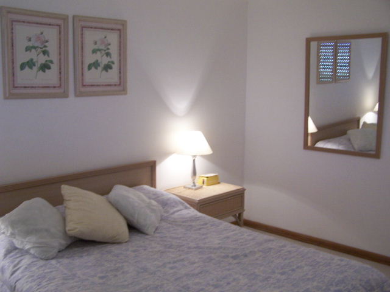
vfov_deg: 37.7
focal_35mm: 38
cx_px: 195
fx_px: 428
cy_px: 146
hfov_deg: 49.0
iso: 140
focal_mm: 6.3
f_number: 2.8
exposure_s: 1/20
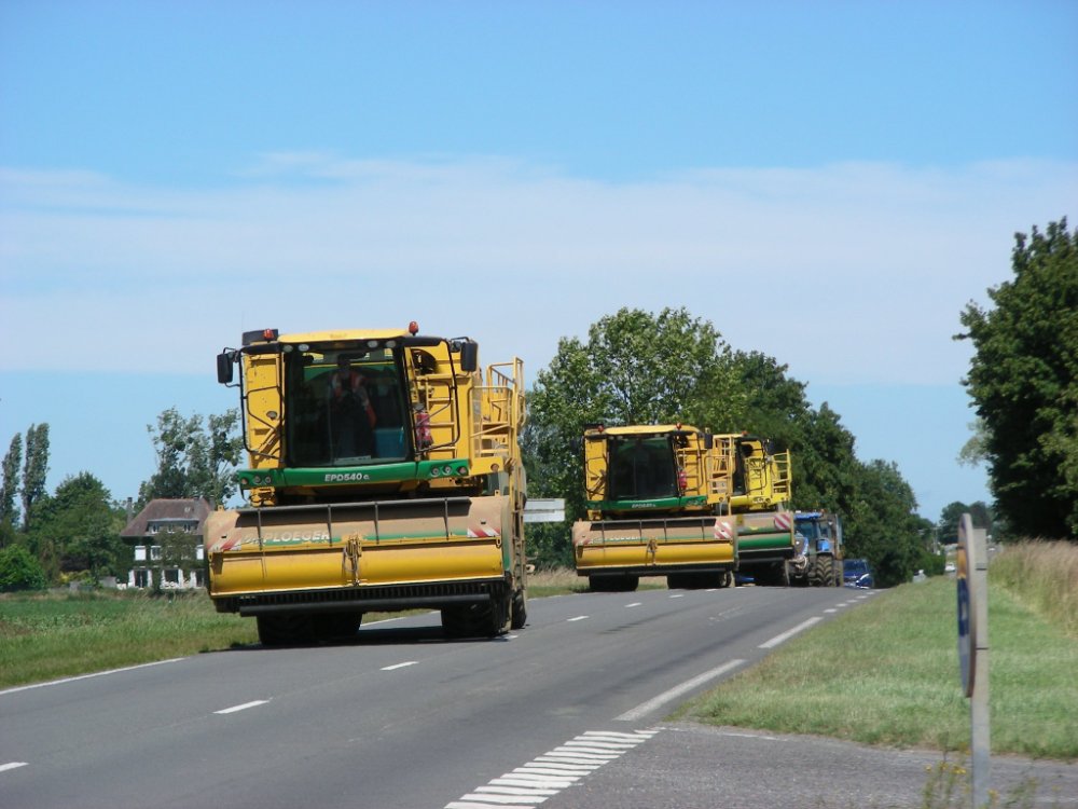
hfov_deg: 10.1
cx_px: 539
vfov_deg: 7.6
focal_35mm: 196
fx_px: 6104
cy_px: 404
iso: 50
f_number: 4
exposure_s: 1/545
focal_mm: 32.7
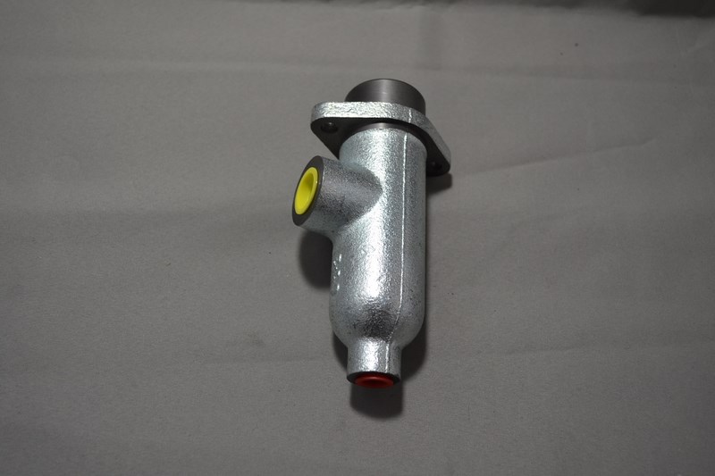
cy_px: 238
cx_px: 358
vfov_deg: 36.9
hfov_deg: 53.1
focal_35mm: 36
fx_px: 715
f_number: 4
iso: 400
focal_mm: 24
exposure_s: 1/60
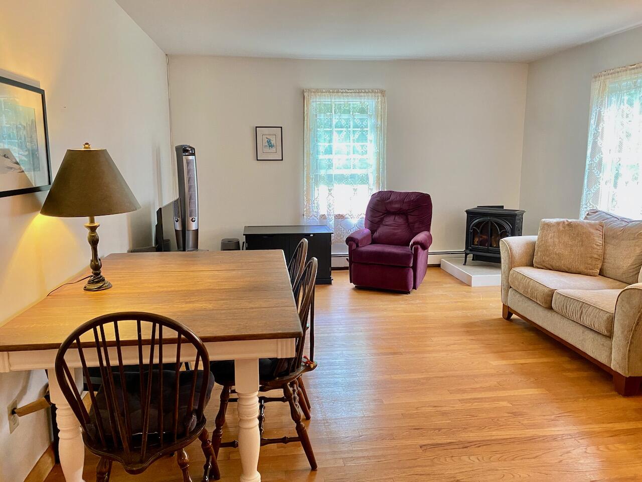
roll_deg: -0.4
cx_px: 321
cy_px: 241
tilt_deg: -10.0
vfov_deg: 53.1
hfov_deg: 67.3
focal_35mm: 26
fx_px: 482
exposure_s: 1/40
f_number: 1.8
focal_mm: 4.25
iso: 640
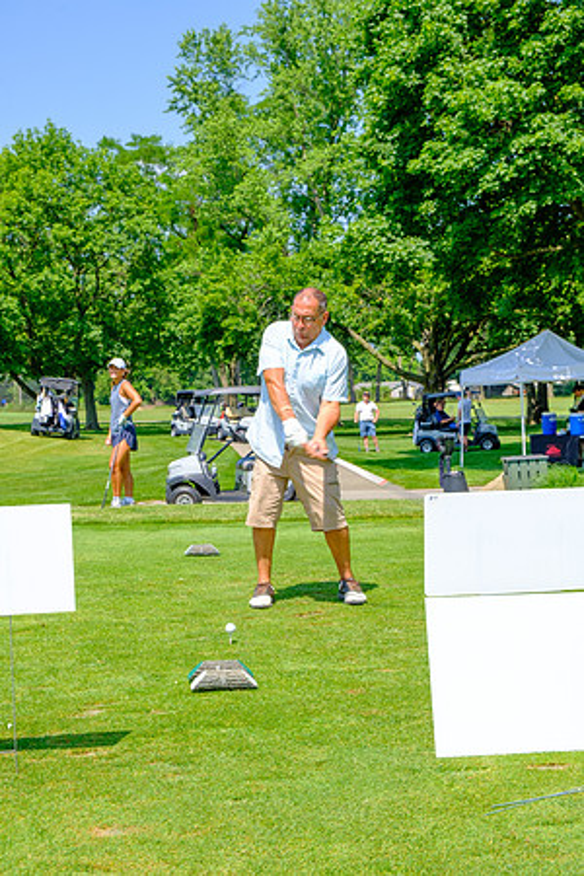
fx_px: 1314
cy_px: 438
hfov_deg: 25.1
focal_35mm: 54
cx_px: 292
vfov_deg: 36.9
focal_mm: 35.8
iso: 200
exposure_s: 1/320
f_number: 8
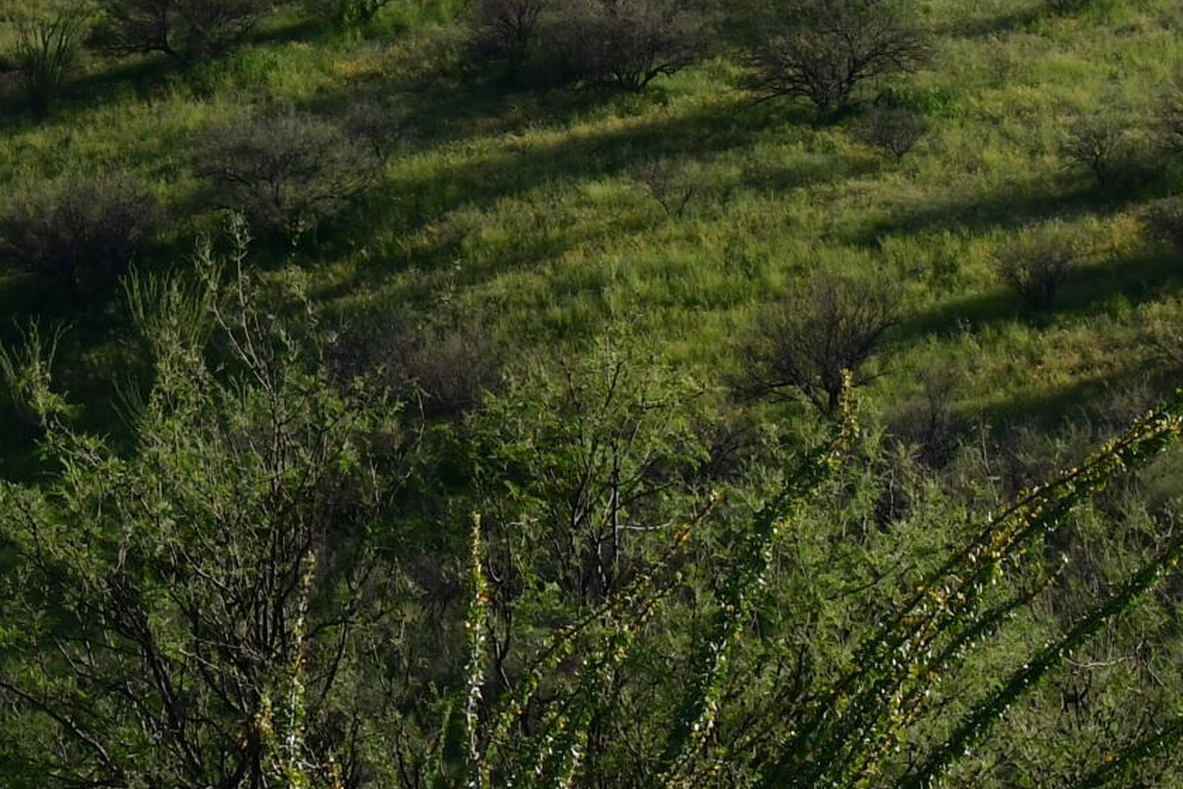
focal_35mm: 293
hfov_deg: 7.0
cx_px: 334
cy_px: -187
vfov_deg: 4.7
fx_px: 9628
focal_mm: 55
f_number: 13
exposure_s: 1/1000
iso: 800
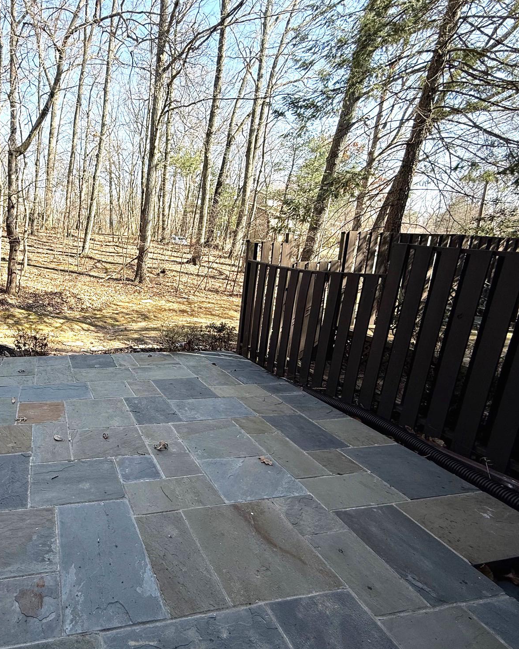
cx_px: 110
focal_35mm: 19
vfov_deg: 83.3
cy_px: 319
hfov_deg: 65.0
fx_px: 365
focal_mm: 2.22
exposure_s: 1/280
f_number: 2.2
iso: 50
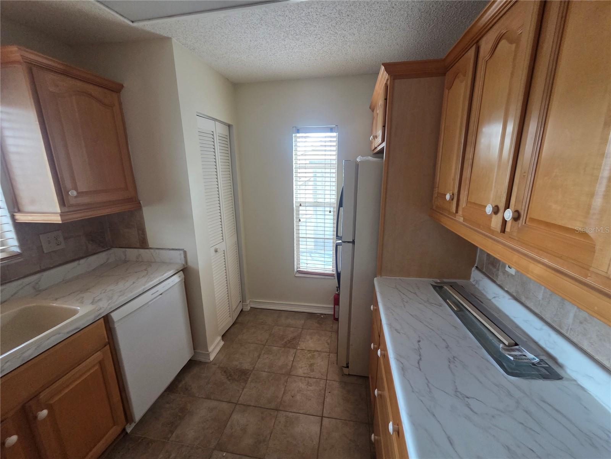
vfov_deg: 89.9
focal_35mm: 13
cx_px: 306
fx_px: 229
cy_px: 230
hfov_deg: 106.2
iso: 500
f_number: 2.2
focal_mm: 2.2
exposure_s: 1/60
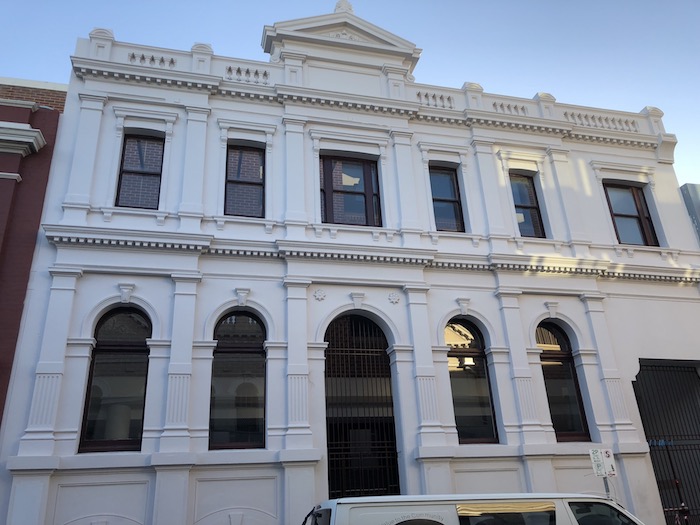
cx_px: 350
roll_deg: +0.7
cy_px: 262
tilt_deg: +23.4
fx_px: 566
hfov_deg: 63.4
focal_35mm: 28
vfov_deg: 49.7
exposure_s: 1/381
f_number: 1.8
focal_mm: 3.99
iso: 20
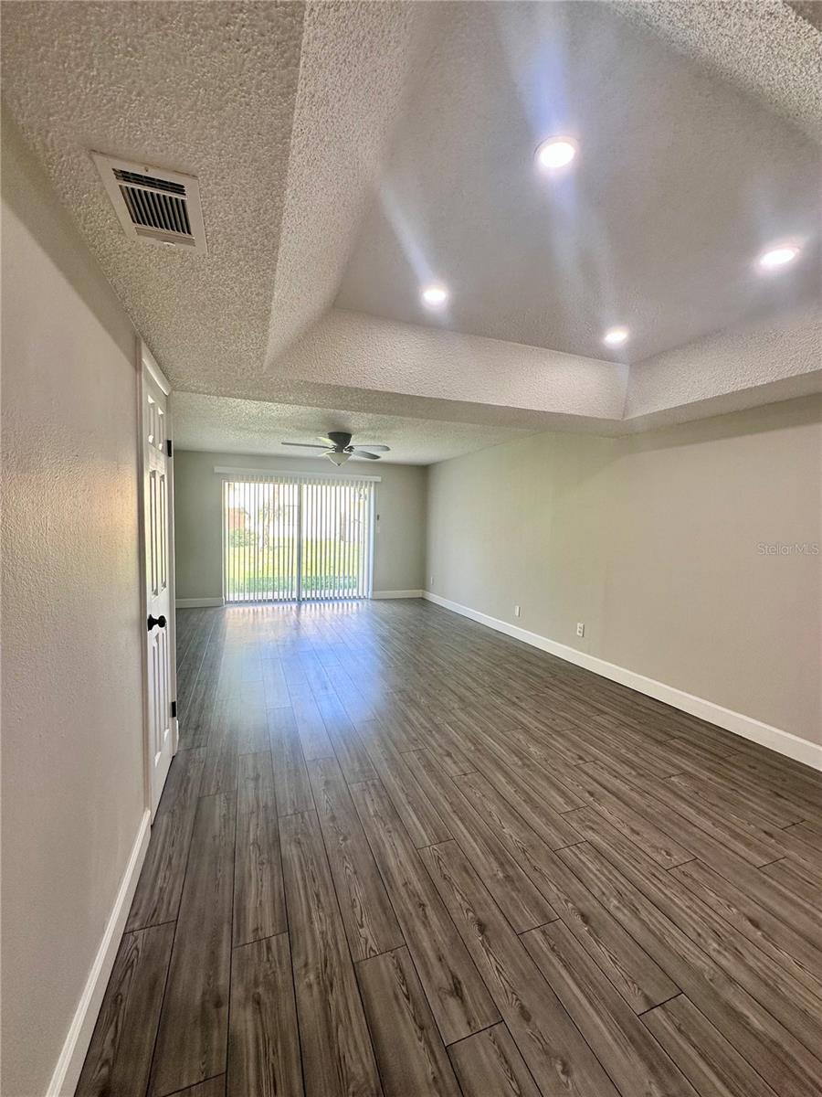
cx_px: 411
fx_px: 443
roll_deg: -1.2
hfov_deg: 85.7
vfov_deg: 102.1
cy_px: 548
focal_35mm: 14
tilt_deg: -3.2
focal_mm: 2.22
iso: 64
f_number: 2.2
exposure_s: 1/120
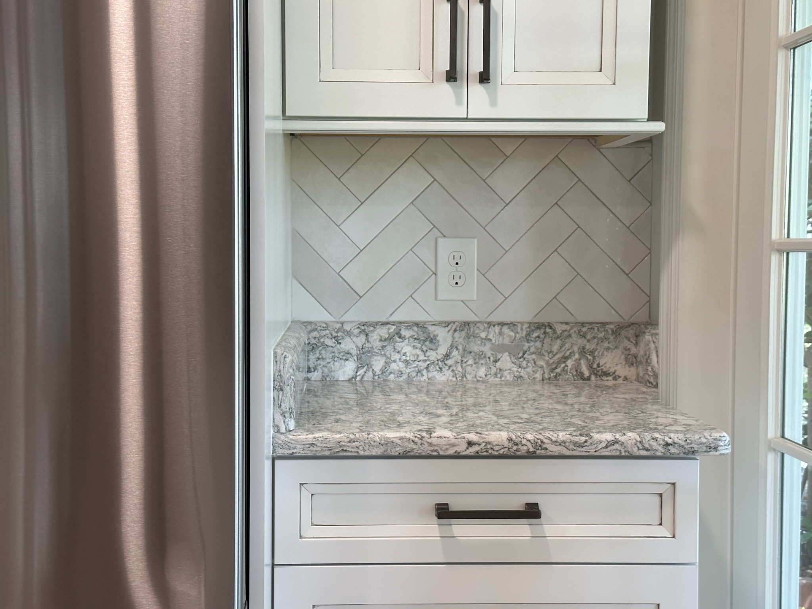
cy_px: 304
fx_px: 1126
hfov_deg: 39.7
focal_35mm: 48
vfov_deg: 30.3
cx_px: 406
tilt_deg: -4.0
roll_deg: -0.3
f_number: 1.78
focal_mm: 6.86
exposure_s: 1/120
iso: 125
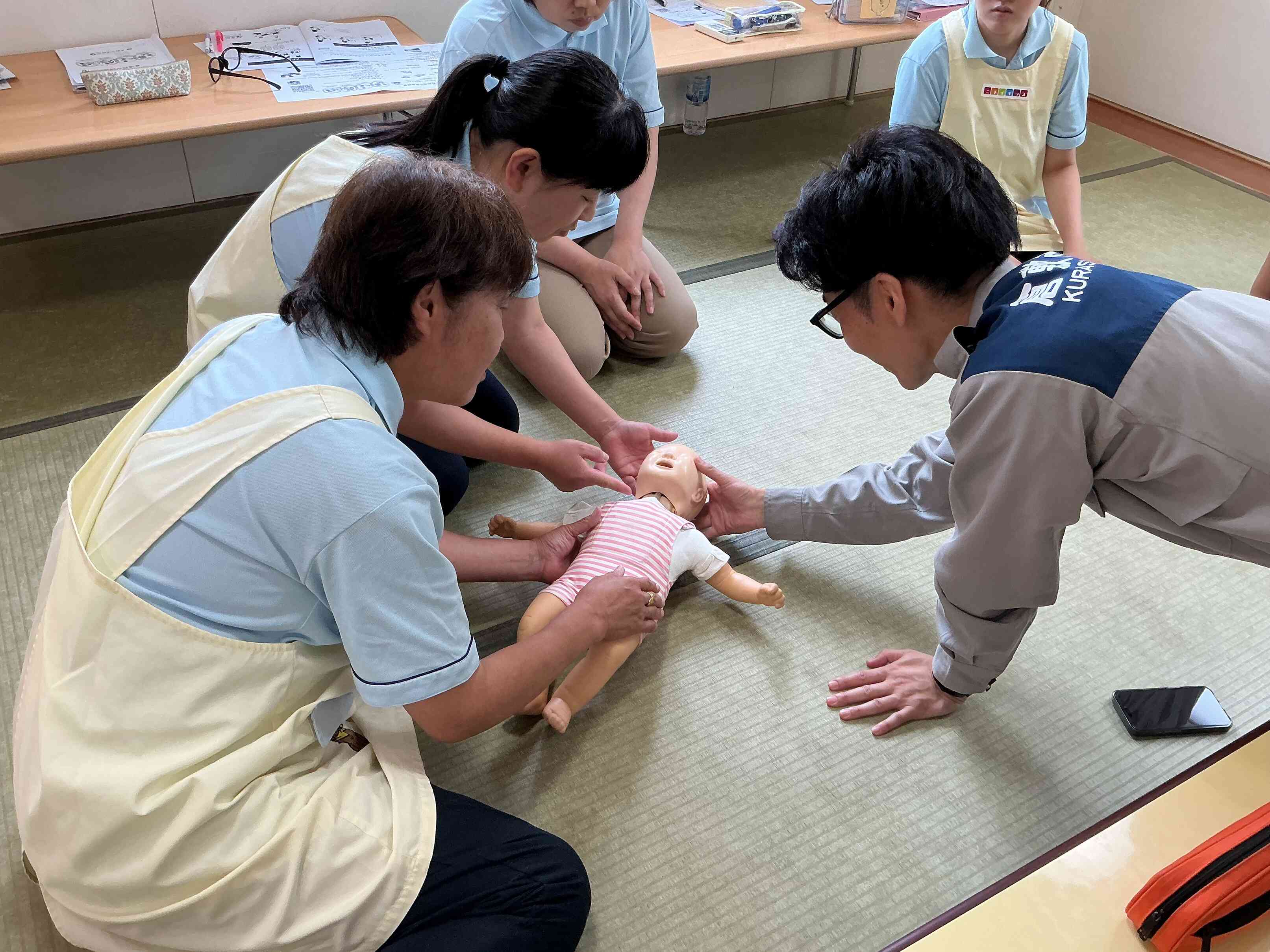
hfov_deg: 61.7
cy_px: 476
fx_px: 1064
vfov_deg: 48.2
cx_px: 635
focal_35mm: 29
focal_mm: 3
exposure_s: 1/120
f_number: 1.8
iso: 64
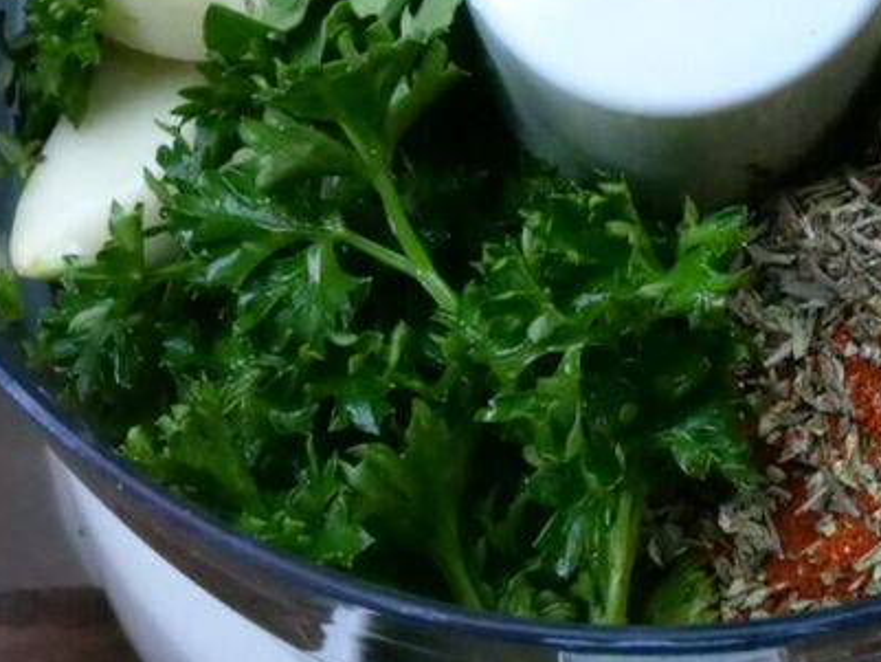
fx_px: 4939
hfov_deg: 10.1
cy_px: -103
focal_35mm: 194
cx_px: 819
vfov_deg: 7.6
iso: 6400
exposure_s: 1/60
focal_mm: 38
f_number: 16
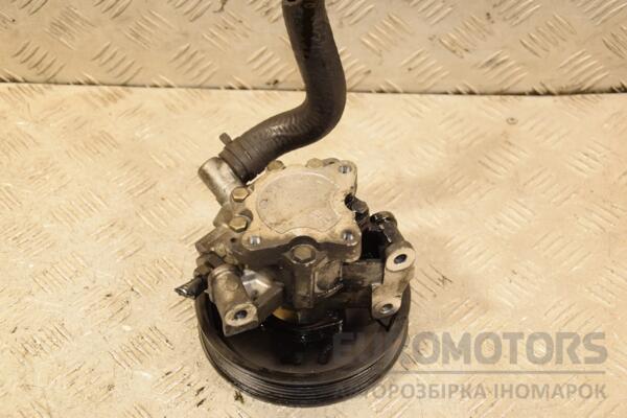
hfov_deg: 31.9
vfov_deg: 21.6
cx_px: 314
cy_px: 209
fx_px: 1097
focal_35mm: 63
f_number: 4.8
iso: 800
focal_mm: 42
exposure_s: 1/160
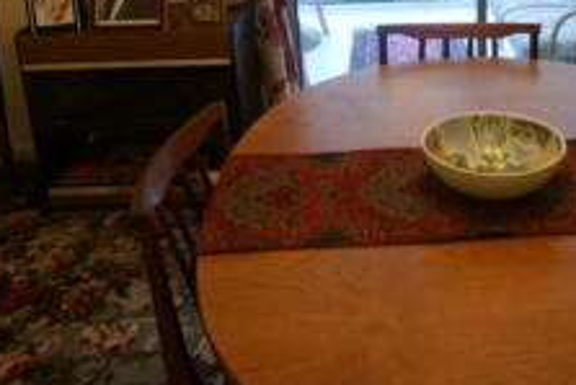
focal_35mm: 44
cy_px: -32
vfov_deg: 28.0
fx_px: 704
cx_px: 399
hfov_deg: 43.6
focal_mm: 10
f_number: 3.5
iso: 100
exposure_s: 1/5
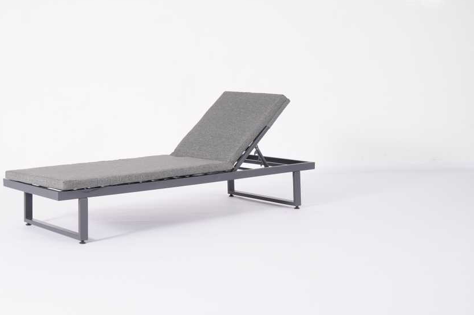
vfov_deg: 23.3
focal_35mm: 58
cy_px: 150
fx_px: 763
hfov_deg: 34.4
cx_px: 193
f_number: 10
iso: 200
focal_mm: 48
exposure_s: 1/125
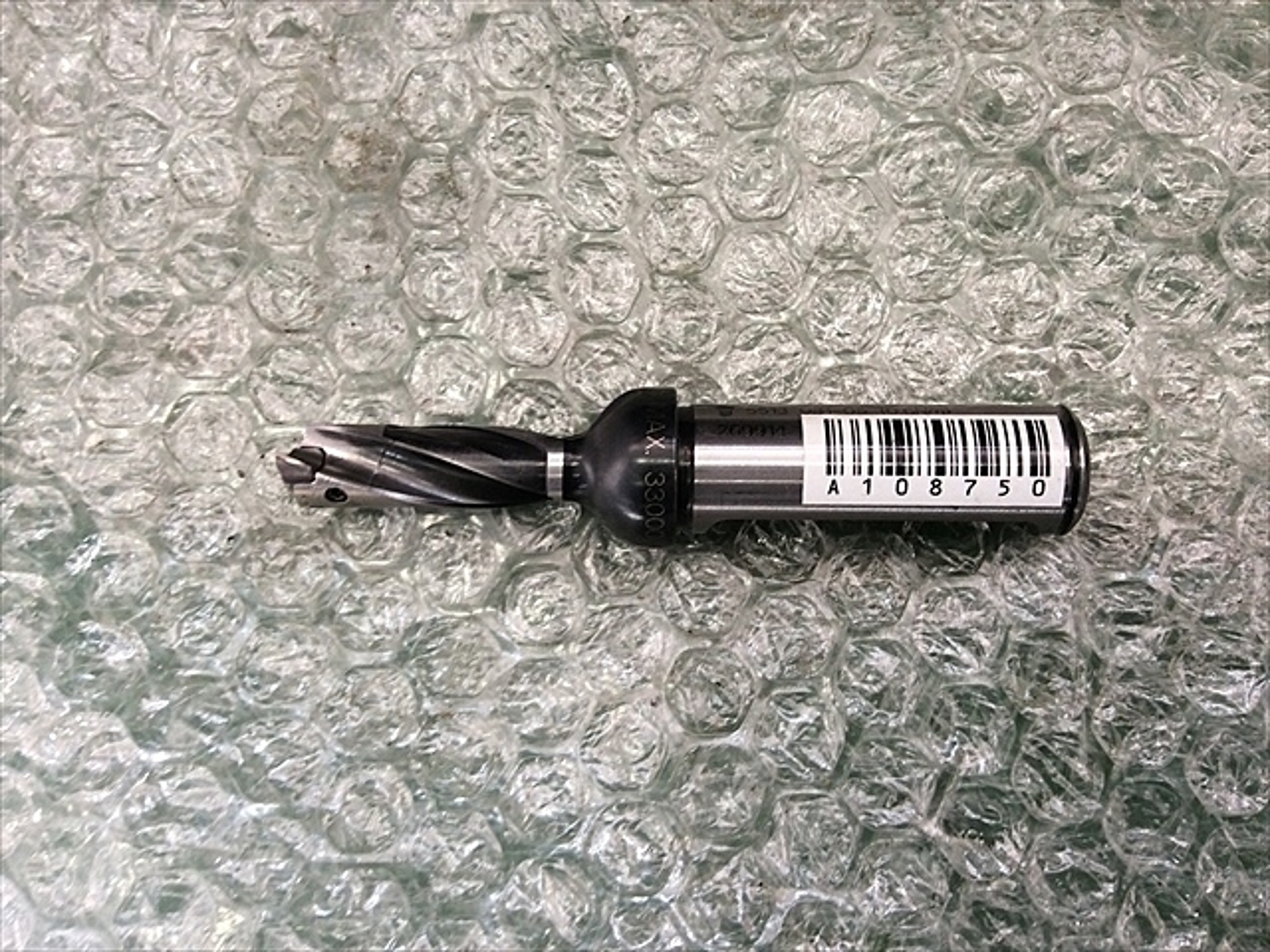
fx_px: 1174
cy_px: 476
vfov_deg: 44.2
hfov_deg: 56.8
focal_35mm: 32
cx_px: 635
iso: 40
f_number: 2.4
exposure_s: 1/24
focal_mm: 3.3
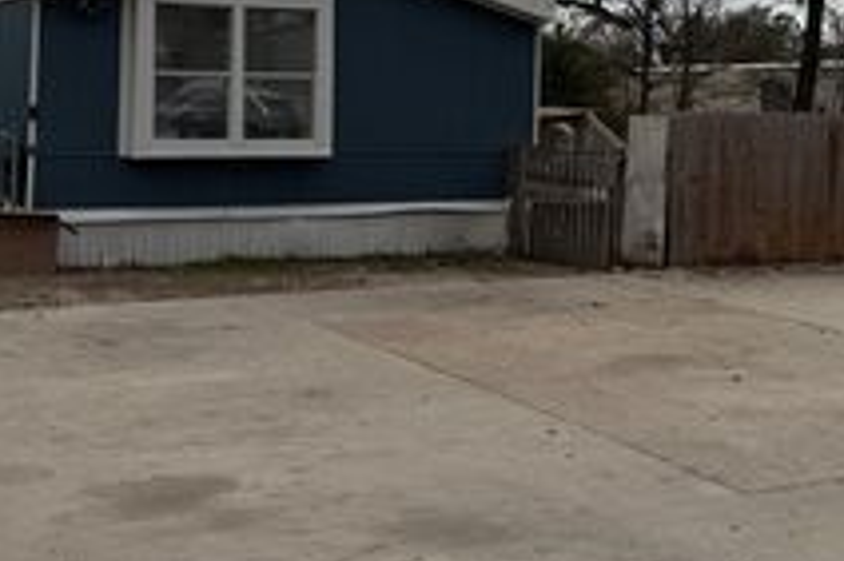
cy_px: 90
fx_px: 1382
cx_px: 573
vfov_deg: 22.6
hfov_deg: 33.6
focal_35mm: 59
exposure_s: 1/9091
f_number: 1.78
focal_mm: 6.76
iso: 100
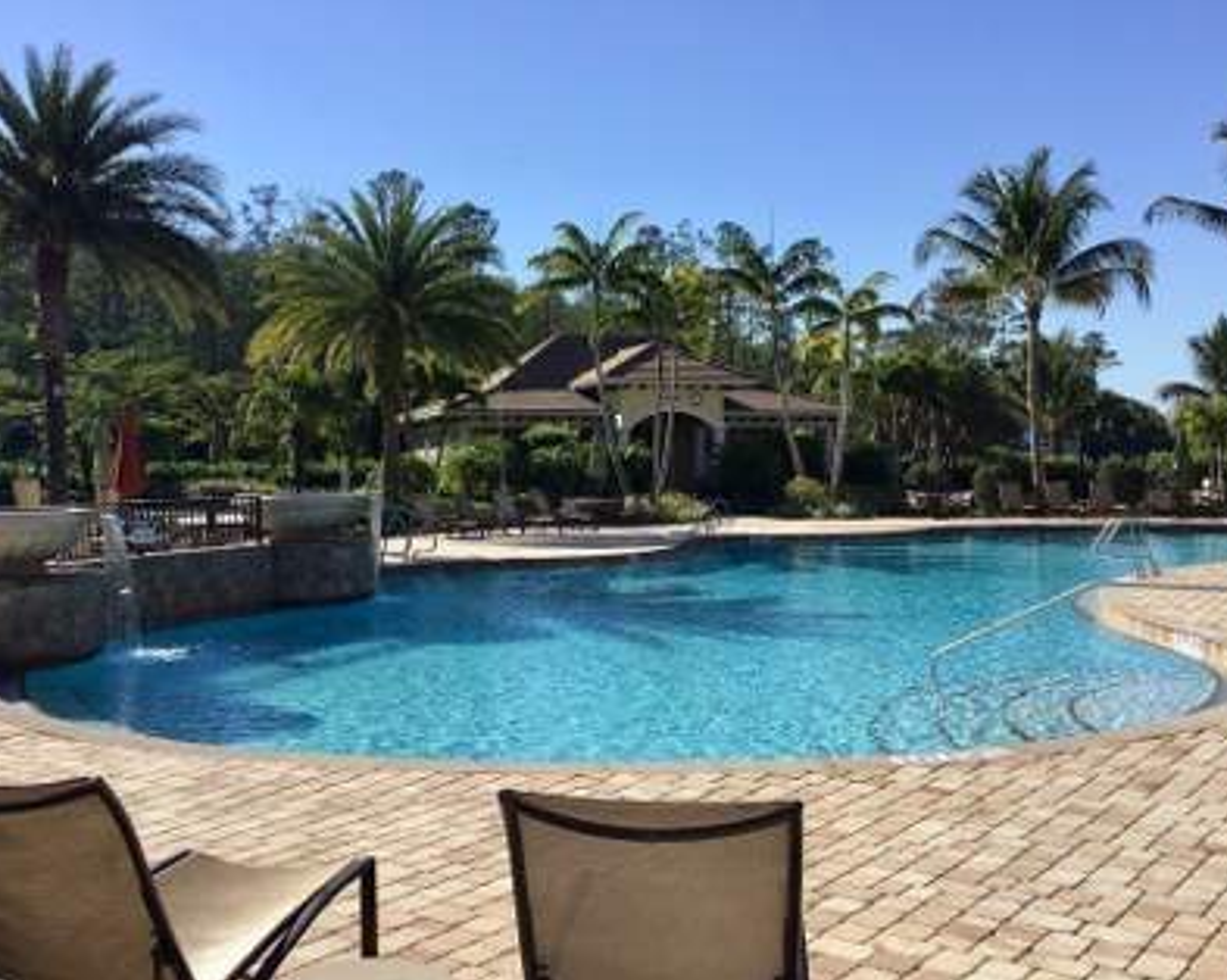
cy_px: 456
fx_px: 1343
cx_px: 574
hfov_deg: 49.1
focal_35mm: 37
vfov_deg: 40.1
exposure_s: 1/1538
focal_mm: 3.3
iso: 25
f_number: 2.4
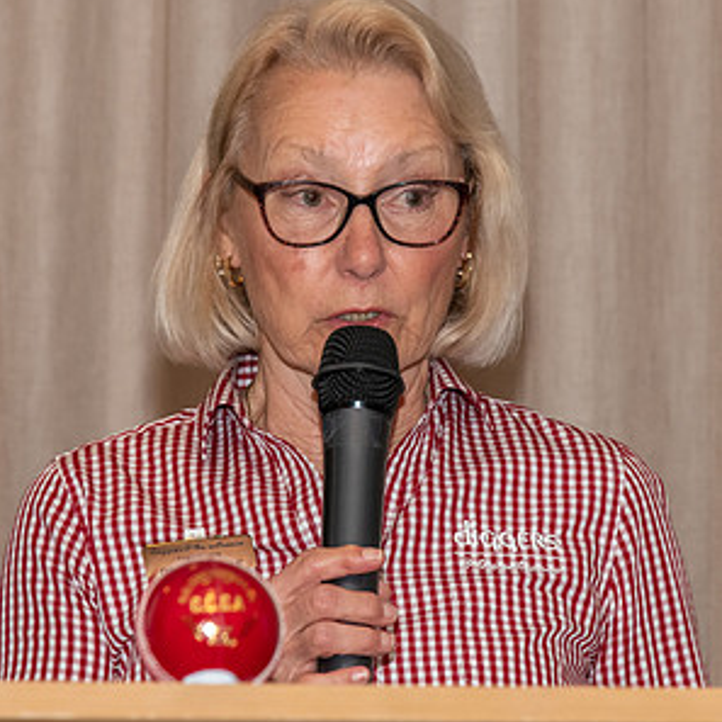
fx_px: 6395
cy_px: 278
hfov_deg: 6.5
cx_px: 422
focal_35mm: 271
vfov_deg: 6.5
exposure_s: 1/60
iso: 800
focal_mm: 120
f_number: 5.6
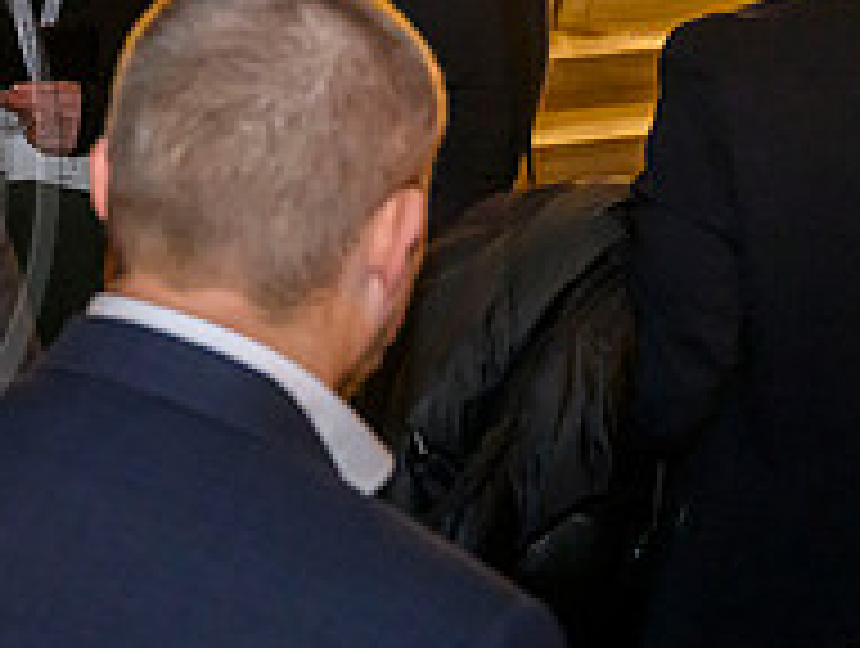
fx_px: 3186
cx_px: -533
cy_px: 70
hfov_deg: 14.1
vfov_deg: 11.5
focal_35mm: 128
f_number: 4
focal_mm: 40
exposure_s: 1/125
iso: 6400
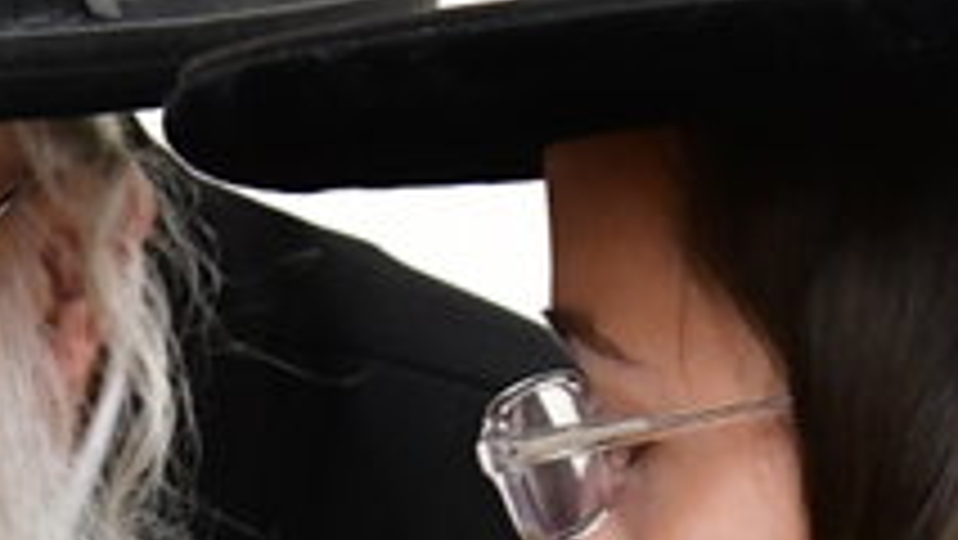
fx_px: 6633
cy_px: 947
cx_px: -184
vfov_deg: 4.6
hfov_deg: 8.2
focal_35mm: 261
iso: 4000
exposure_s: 1/100
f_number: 5.6
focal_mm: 38
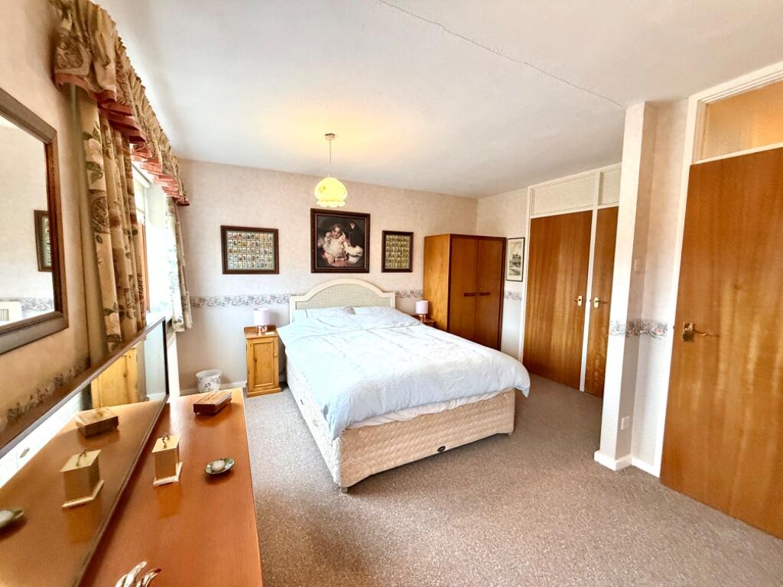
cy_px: 294
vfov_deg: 85.7
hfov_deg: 102.1
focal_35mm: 14
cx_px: 392
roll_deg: -0.2
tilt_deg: -4.6
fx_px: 317
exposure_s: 1/100
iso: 320
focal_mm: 2.22
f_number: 2.2
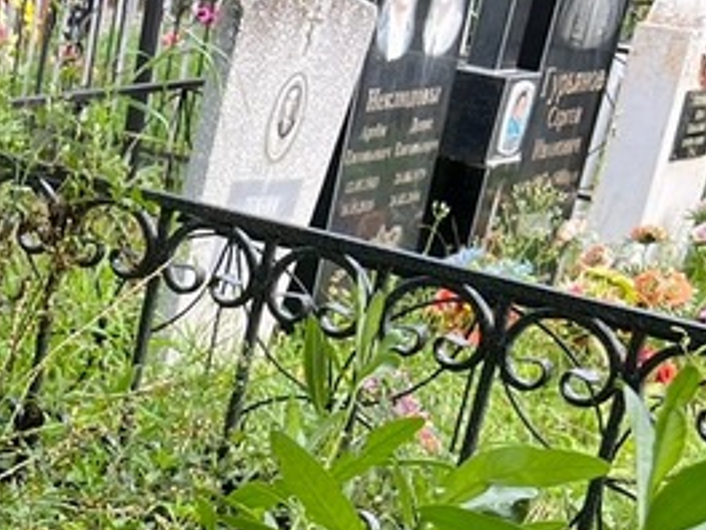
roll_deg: -5.6
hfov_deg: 17.9
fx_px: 2060
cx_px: -267
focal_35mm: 101
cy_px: 699
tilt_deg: -25.6
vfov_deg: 14.0
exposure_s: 1/196
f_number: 1.5
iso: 40
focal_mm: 5.7
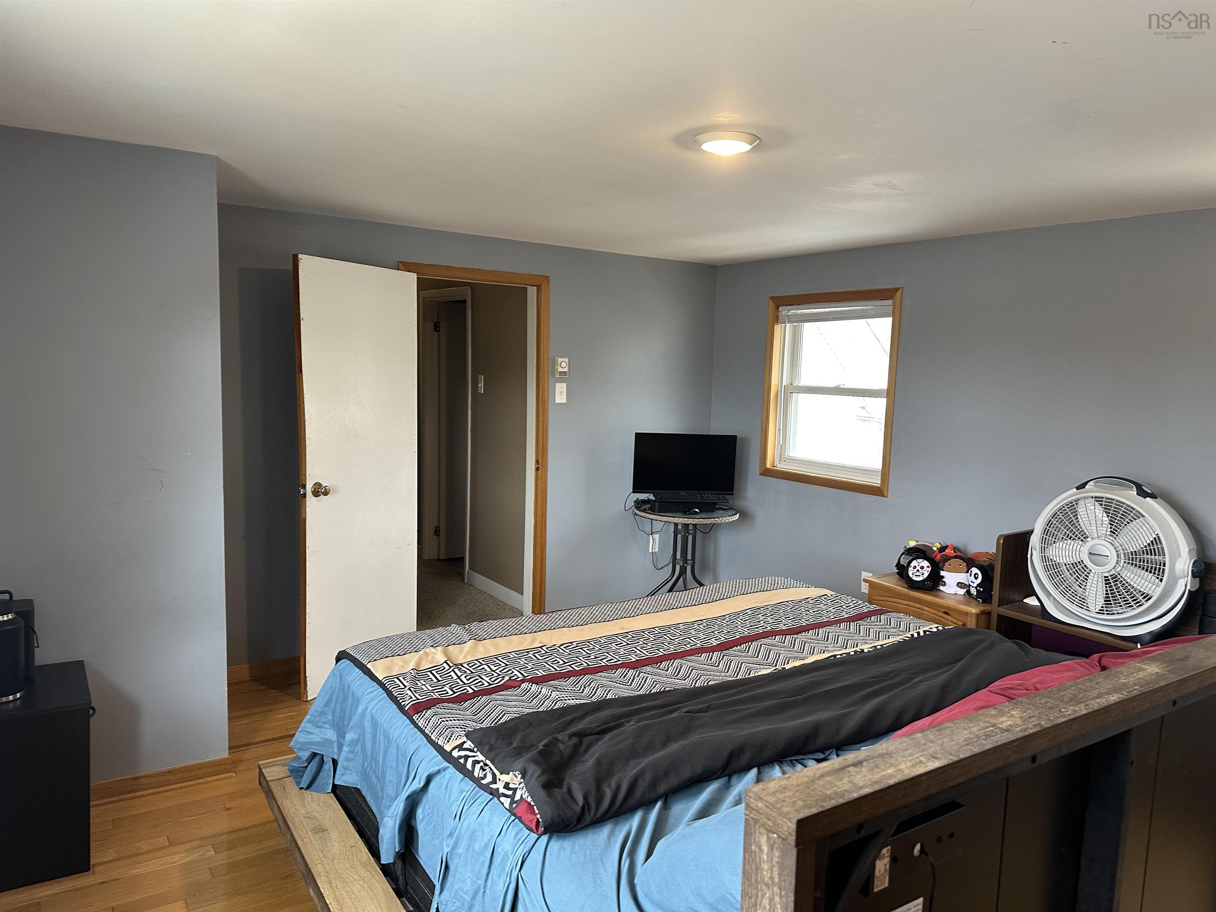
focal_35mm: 24
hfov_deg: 71.6
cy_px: 456
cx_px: 608
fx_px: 843
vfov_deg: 56.8
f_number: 1.78
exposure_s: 1/120
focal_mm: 6.86
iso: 200
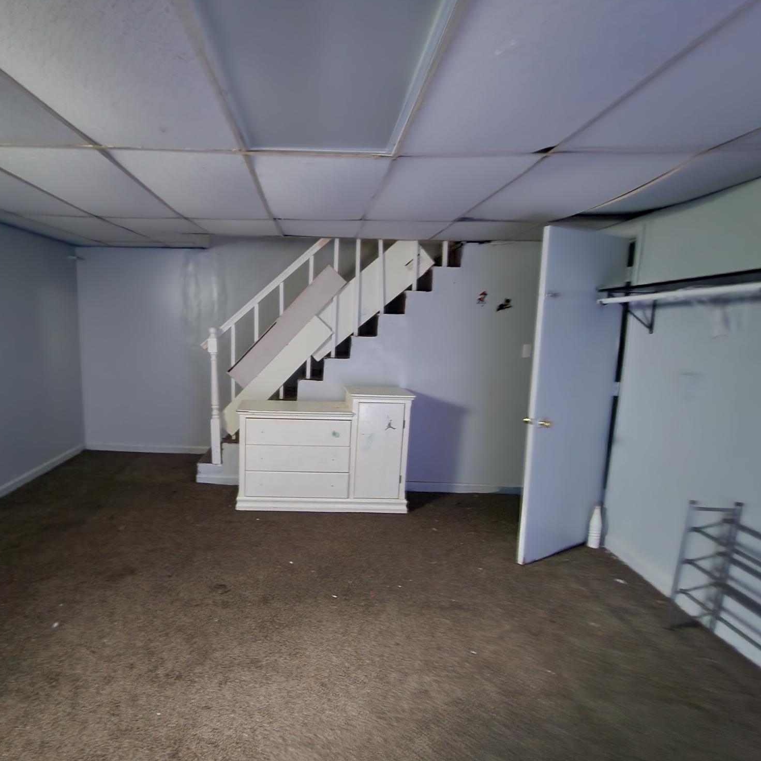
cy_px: 392
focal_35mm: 16
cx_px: 281
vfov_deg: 87.4
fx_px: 398
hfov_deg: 85.6
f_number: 2.2
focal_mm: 2.2
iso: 640
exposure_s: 1/4
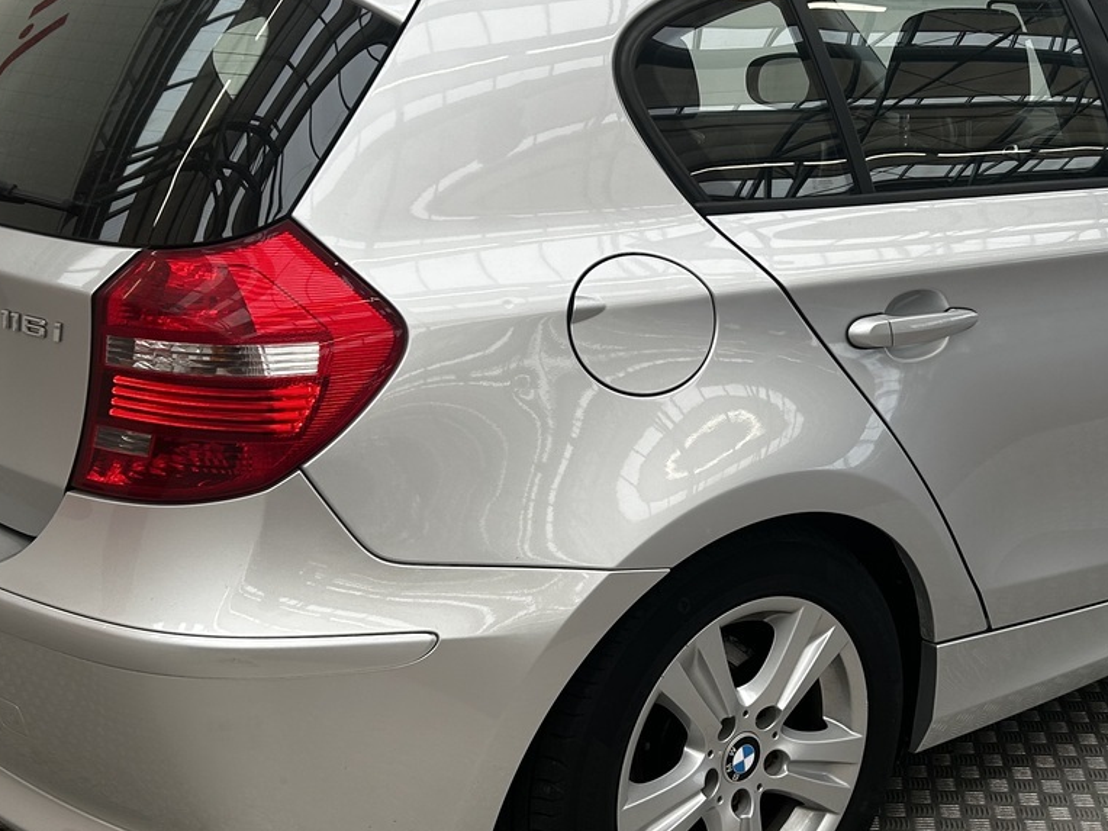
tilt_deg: -15.9
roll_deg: -0.4
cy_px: 441
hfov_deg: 38.6
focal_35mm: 49
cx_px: 698
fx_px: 1568
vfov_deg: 29.7
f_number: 1.5
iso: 50
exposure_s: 1/611
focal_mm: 5.7
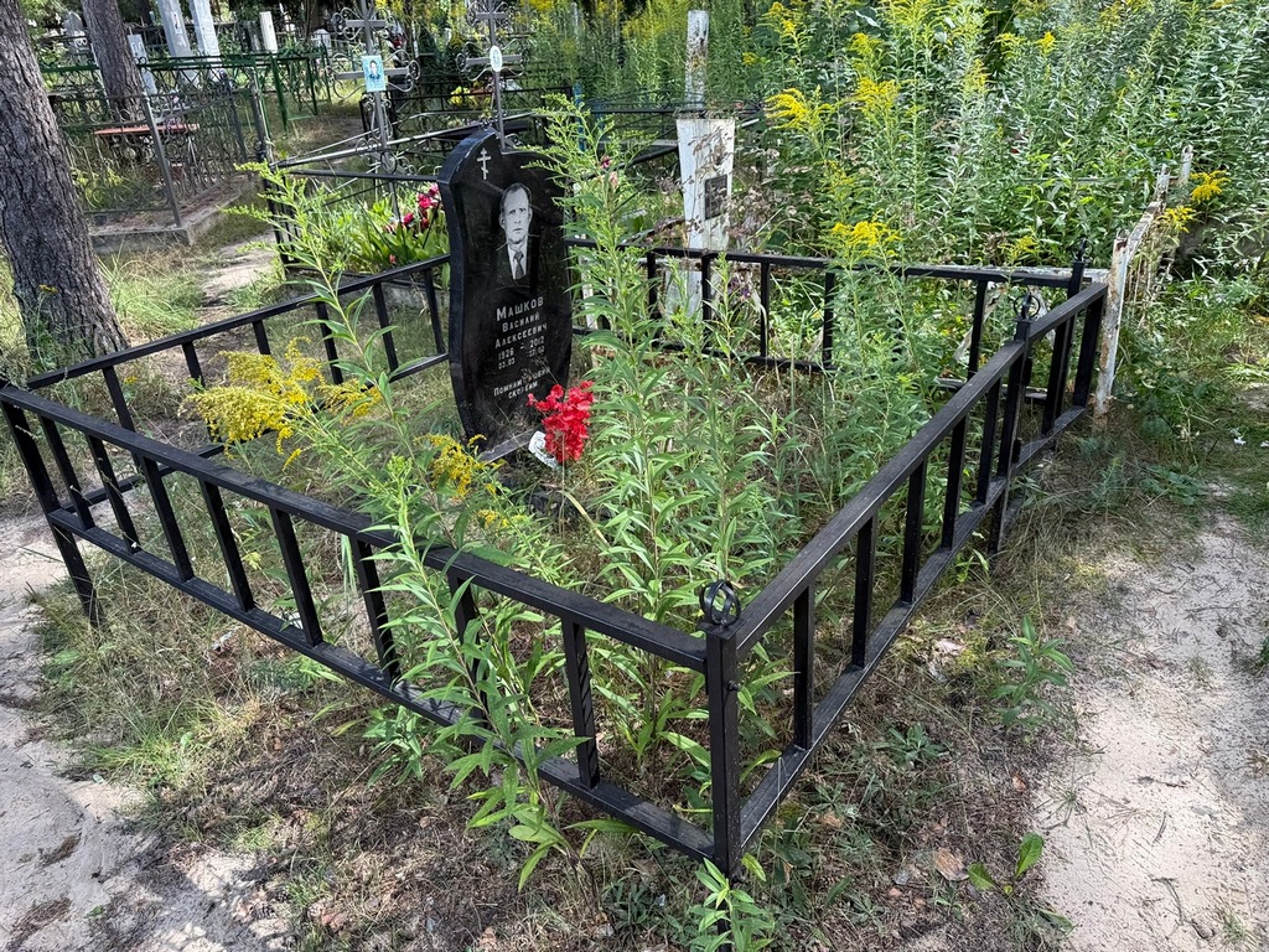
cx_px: 634
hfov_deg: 71.6
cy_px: 476
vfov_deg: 56.8
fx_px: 880
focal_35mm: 24
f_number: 1.78
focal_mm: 6.76
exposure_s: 1/467
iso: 80
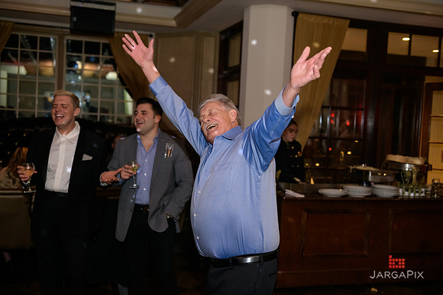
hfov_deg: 46.4
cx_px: 222
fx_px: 517
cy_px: 148
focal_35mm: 42
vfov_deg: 31.9
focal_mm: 42
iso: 1600
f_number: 3.2
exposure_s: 1/125
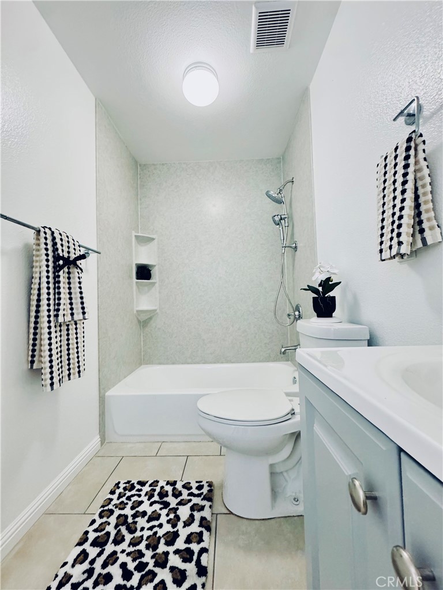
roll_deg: +2.5
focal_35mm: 14
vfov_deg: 102.1
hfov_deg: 85.7
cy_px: 295
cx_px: 222
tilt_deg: +2.6
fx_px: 239
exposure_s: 1/120
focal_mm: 2.22
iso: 320
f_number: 2.2
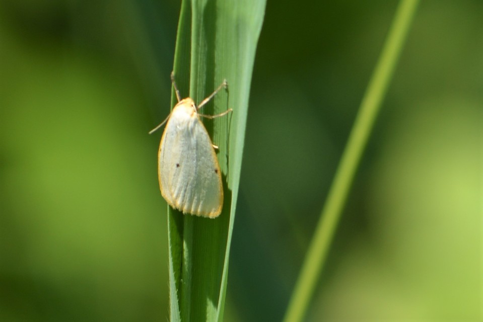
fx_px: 3724
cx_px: 242
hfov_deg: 7.4
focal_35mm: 278
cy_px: 161
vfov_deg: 5.0
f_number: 8
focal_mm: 185
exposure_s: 1/200
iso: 100
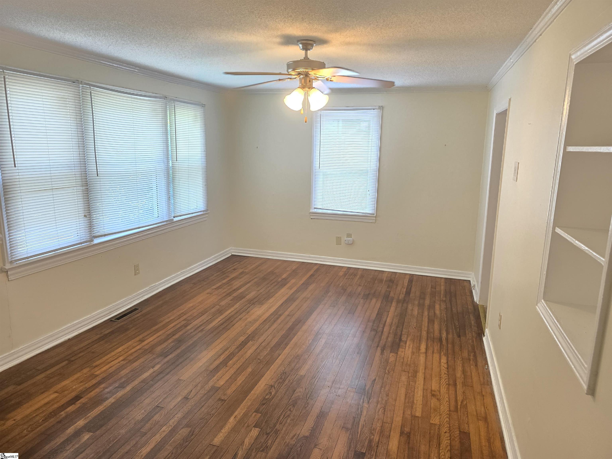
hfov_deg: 73.9
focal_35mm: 23
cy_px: 230
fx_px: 407
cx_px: 306
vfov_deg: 58.9
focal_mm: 6.3
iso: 160
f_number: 1.7
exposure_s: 1/120
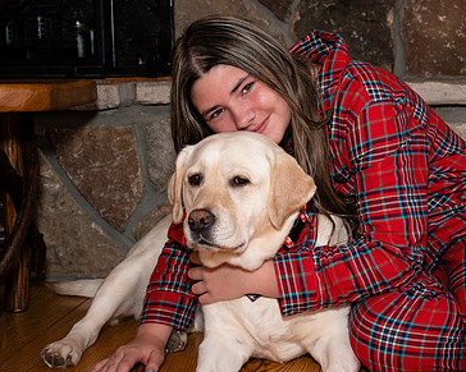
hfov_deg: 25.6
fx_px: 1007
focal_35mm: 73
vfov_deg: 21.0
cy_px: 165
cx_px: 368
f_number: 5
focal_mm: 37
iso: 500
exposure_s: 1/160
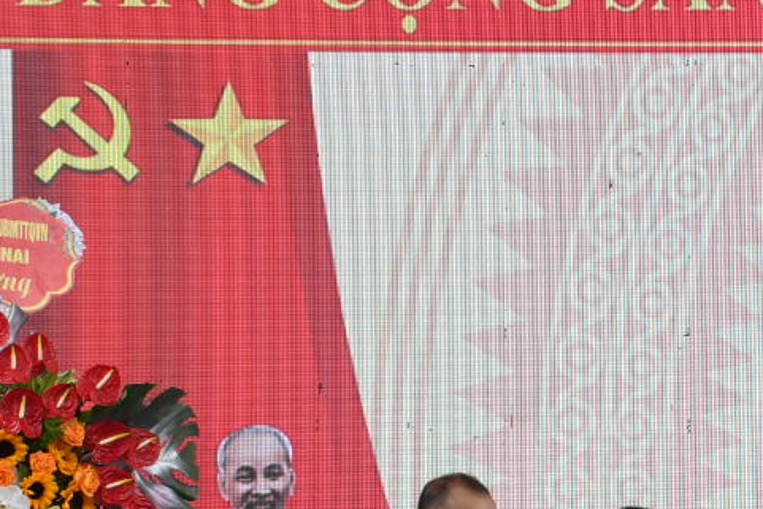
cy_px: 519
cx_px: 1193
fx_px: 4494
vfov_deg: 6.5
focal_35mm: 212
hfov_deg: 9.4
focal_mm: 42
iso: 250
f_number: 5.6
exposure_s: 1/160
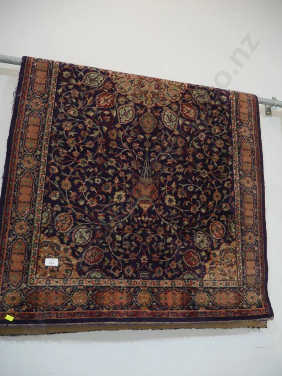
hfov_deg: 49.8
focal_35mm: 28
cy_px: 188
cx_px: 141
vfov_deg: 63.4
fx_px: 304
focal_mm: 14
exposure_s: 1/60
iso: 1000
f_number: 3.5
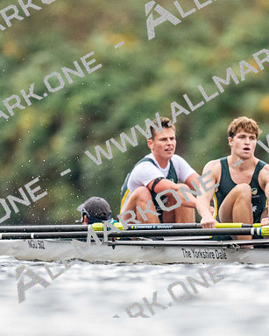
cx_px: 193
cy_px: 168
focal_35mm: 1276
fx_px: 12703
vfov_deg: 1.5
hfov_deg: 1.2
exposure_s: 1/2500
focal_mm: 600
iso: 4000
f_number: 4
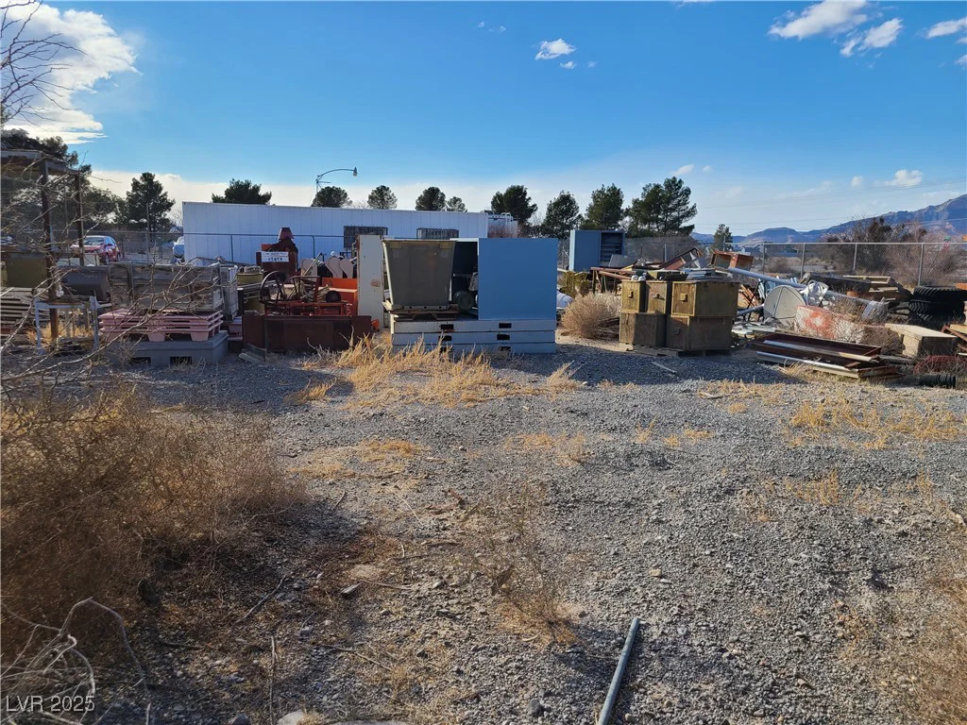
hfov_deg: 67.3
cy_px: 362
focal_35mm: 26
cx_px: 484
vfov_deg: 53.1
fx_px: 726
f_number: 1.8
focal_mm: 5.4
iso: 40
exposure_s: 1/1814
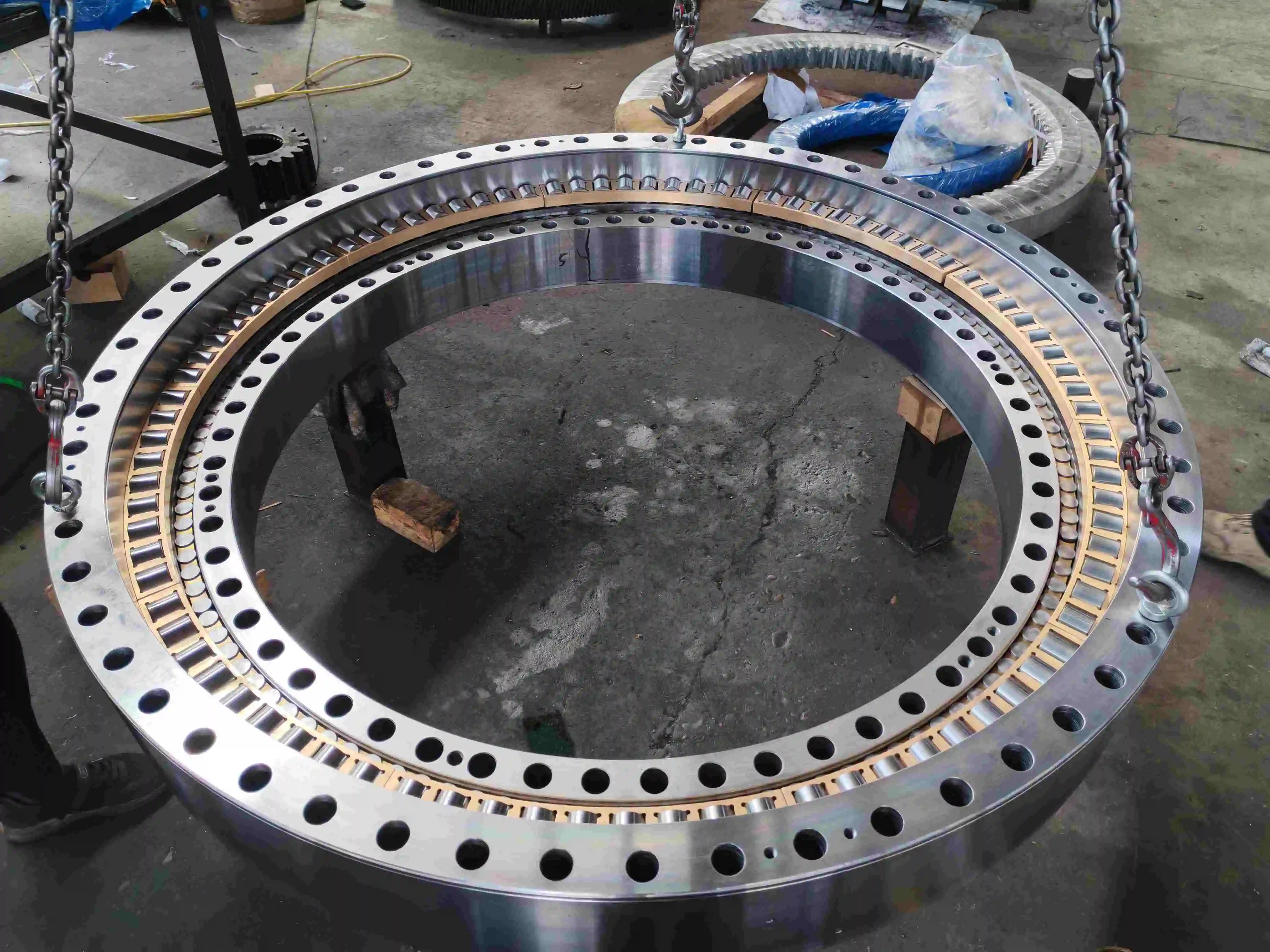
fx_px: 991
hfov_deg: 65.3
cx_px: 635
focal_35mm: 27
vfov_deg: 51.4
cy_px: 476
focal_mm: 5.52
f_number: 1.95
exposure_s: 1/100
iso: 250
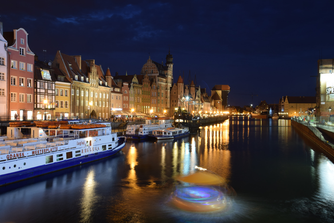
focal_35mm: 34
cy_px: 110
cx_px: 167
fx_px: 315
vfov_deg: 38.9
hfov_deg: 55.8
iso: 200
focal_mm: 22
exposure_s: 6
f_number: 9
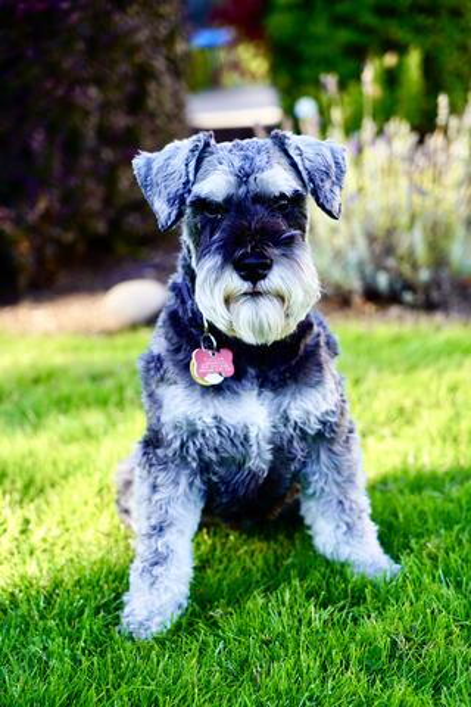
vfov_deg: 29.2
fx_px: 1354
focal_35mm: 69
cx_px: 236
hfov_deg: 19.7
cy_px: 354
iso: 100
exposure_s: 1/100
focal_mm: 69
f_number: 4.5
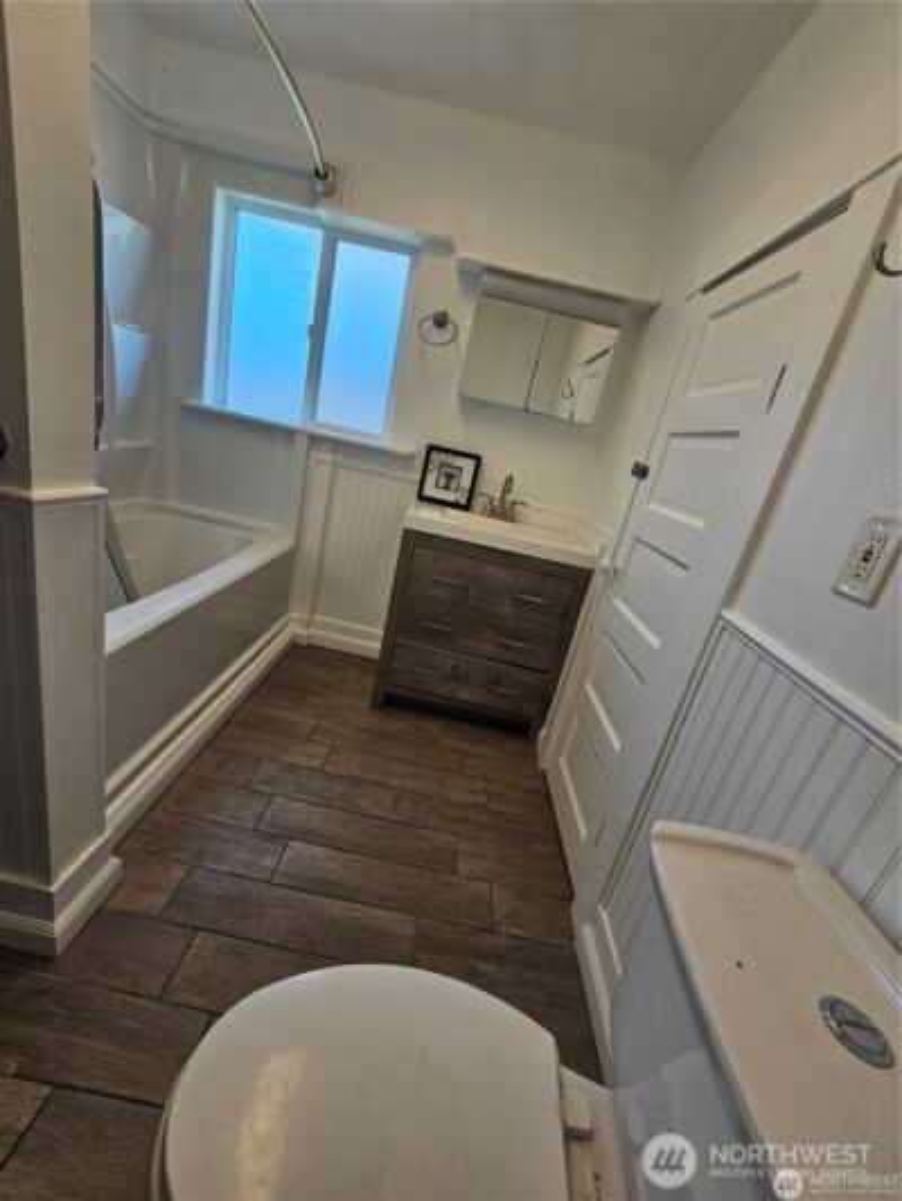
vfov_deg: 106.2
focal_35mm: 13
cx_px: 451
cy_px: 600
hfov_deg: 89.9
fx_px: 451
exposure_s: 1/120
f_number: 2.2
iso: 50
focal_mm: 2.2
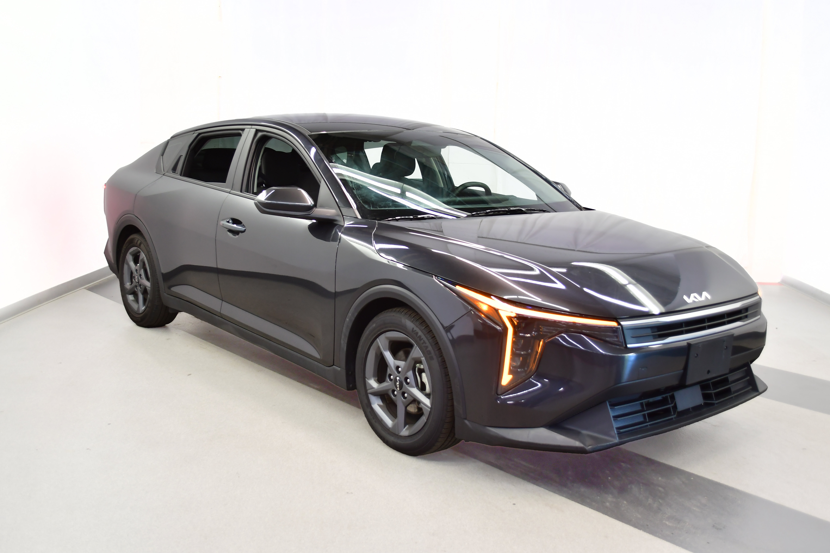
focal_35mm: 36
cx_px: 415
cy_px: 276
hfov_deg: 53.1
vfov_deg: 36.9
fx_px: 830
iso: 450
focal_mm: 24
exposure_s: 1/40
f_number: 4
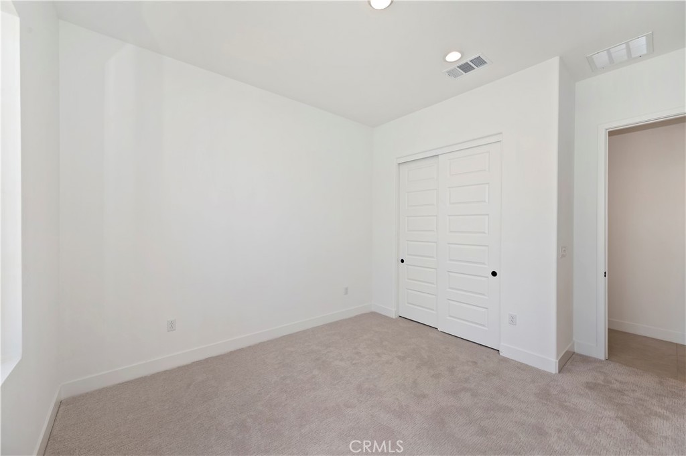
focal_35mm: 14
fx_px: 267
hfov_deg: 104.3
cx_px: 343
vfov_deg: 81.1
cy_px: 228
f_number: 8
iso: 180
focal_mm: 14
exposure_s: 1/20
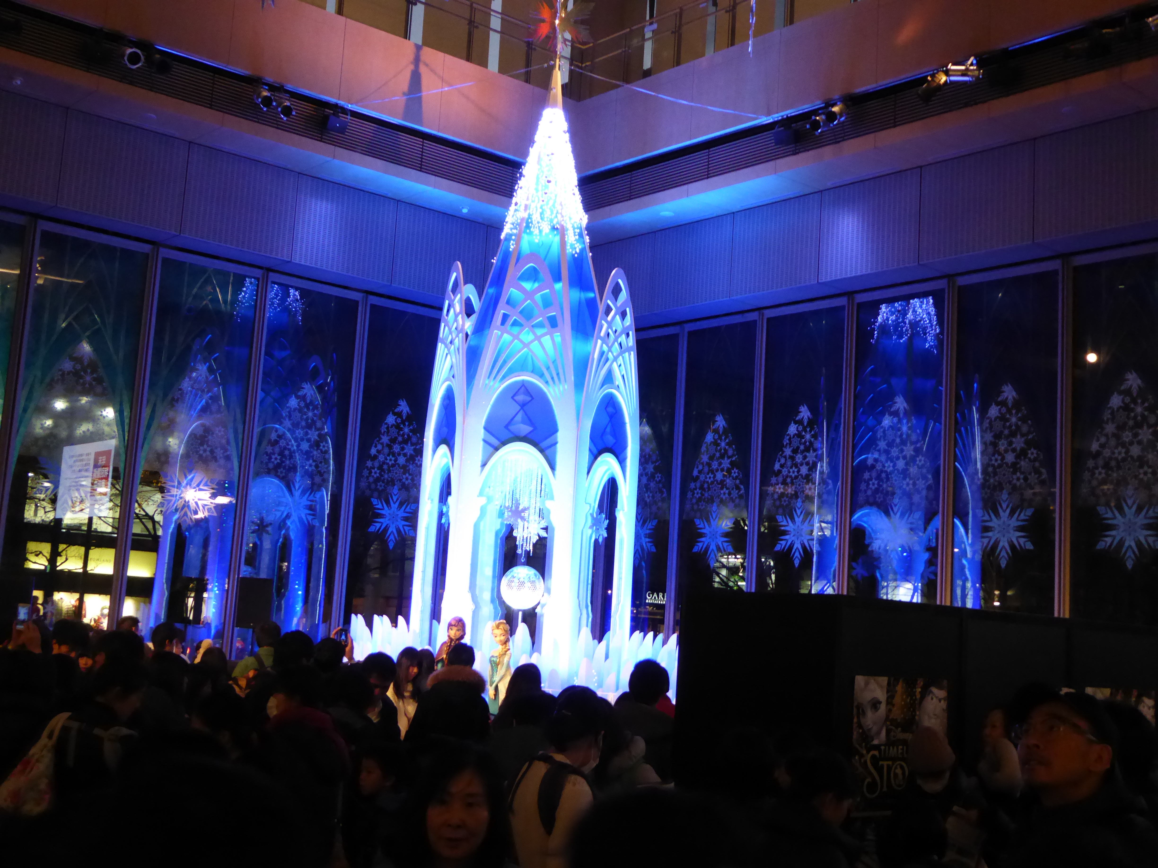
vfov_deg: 31.5
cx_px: 579
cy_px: 434
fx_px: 1539
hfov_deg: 41.2
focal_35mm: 46
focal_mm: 7.8
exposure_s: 1/30
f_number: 3.9
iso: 800
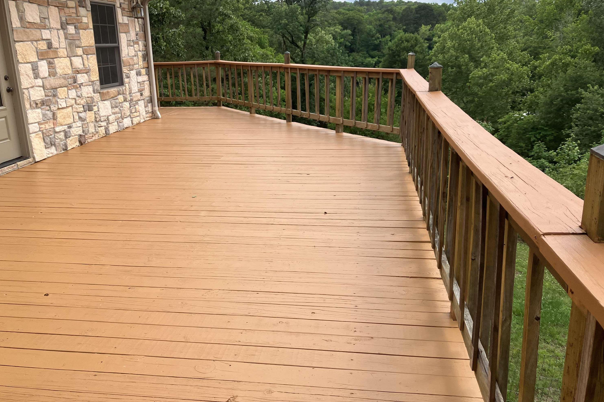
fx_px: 503
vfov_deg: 43.6
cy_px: 183
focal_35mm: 30
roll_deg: +2.2
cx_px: 296
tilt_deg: -12.5
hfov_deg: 61.9
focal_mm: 3.99
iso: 32
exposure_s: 1/1012
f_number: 1.8
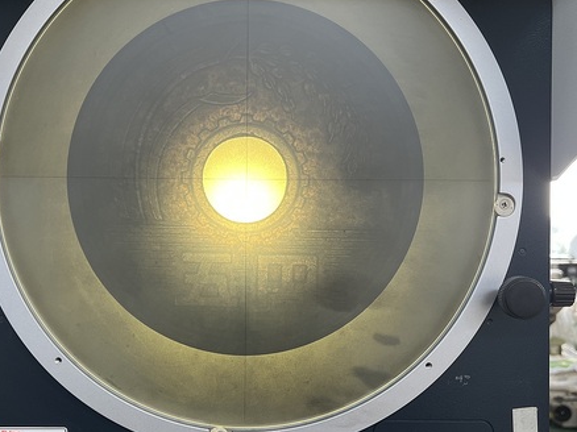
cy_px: 228
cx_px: 240
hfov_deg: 48.8
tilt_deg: -0.7
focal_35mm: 38
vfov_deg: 37.7
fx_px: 633
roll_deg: +0.1
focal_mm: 5.7
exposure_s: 1/100
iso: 125
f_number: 1.5
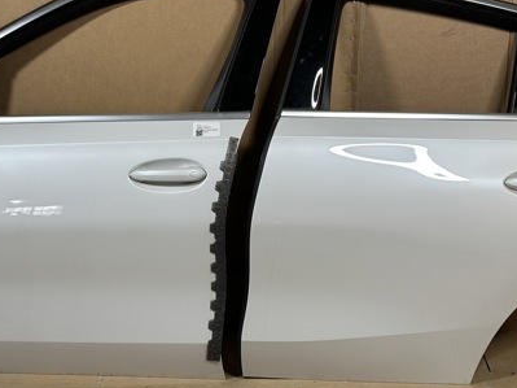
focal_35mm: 77
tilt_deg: -17.3
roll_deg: +0.1
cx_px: 231
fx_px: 1150
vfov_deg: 19.1
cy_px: 175
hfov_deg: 25.3
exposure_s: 1/50
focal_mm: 6.86
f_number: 1.78
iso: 64
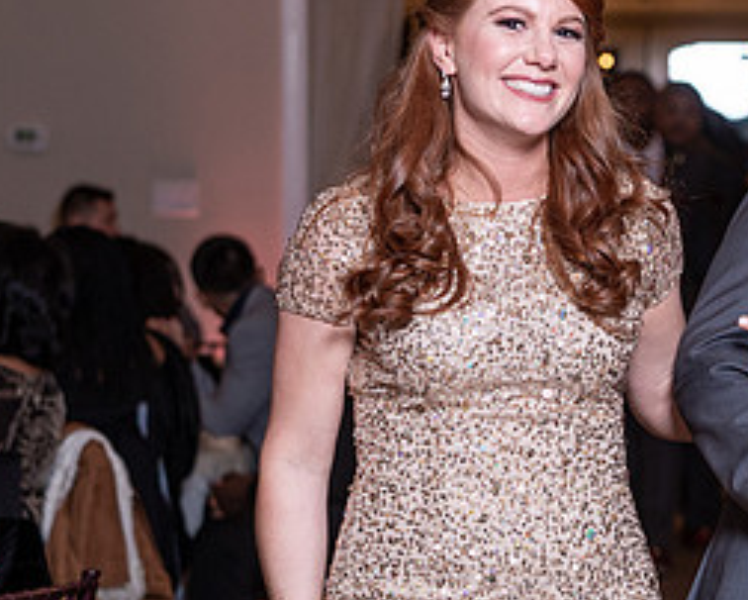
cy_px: 197
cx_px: 797
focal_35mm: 203
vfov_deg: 7.6
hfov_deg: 9.4
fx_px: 4497
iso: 800
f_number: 4
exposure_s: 1/200
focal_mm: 75
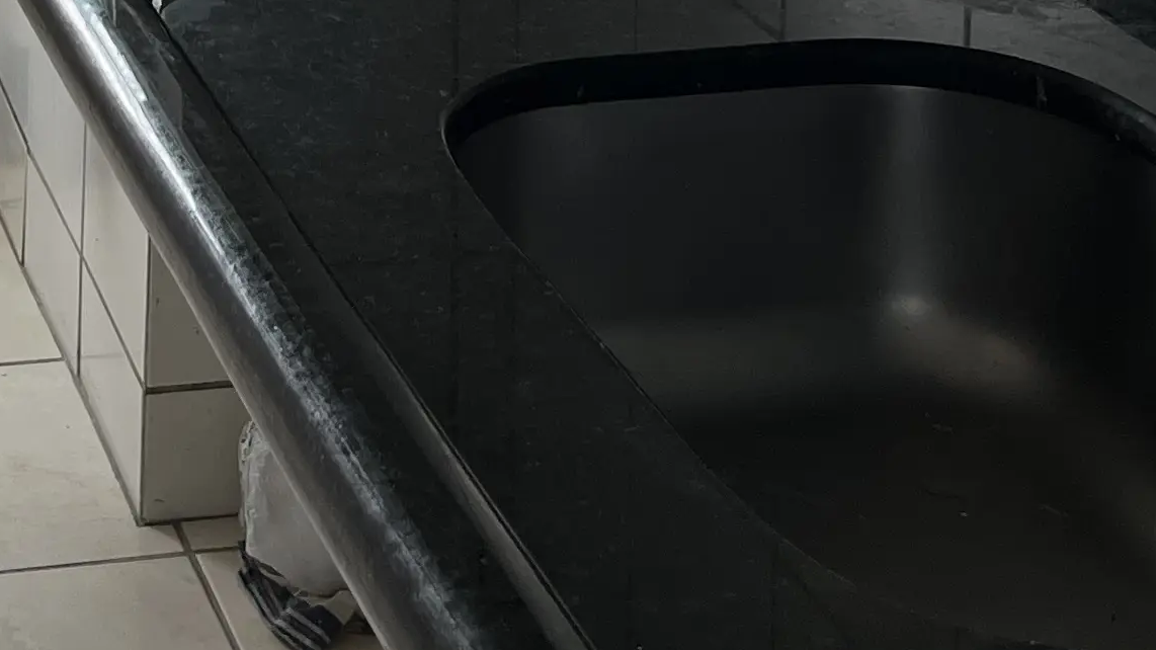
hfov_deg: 20.9
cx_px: 92
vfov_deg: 10.6
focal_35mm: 100
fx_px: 3065
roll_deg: -1.1
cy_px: -850
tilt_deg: -5.3
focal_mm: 5.1
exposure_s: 1/418
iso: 50
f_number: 1.6
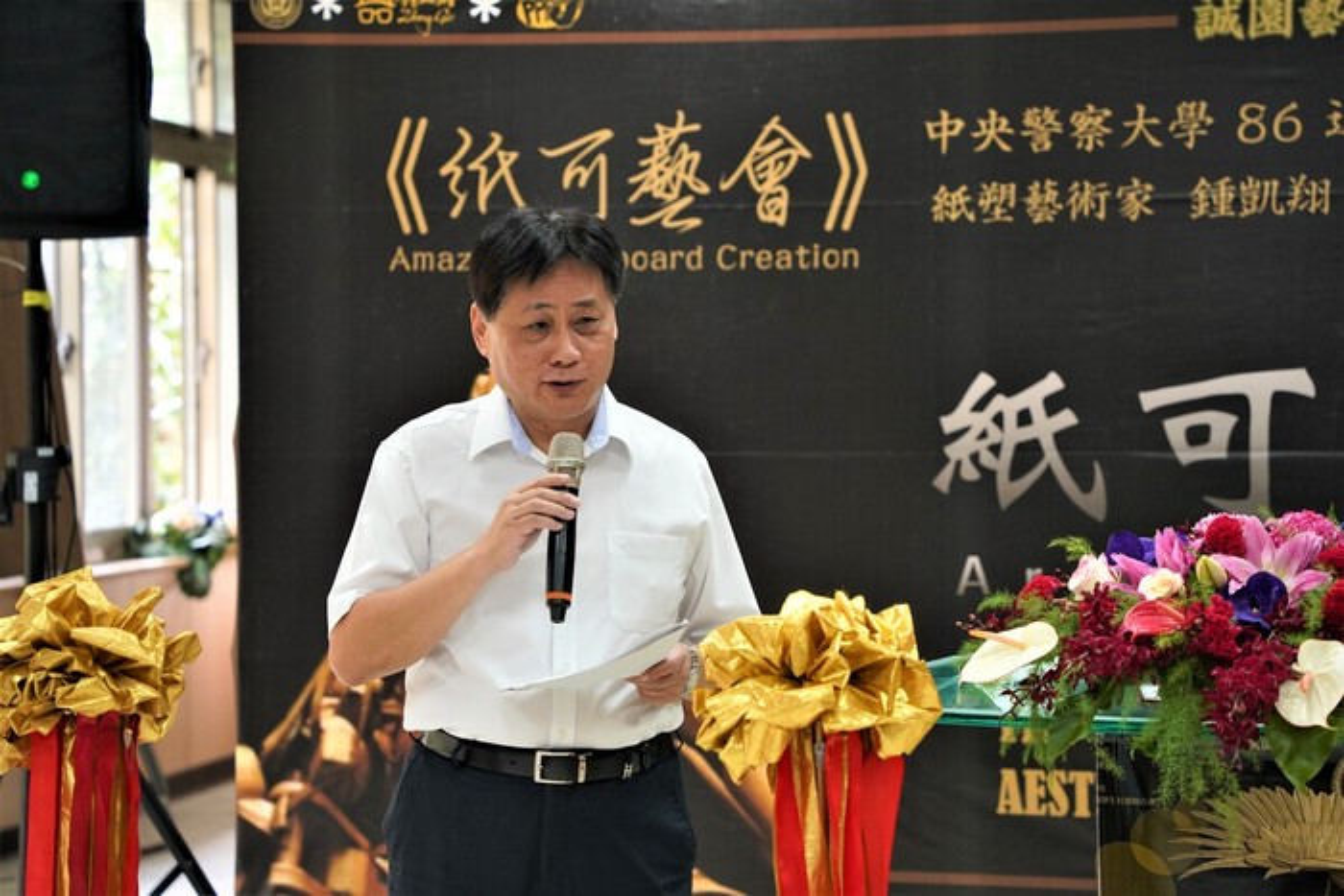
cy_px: 448
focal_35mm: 101
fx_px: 3771
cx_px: 672
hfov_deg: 20.2
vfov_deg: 13.6
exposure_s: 1/160
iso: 2000
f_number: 4.5
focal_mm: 101
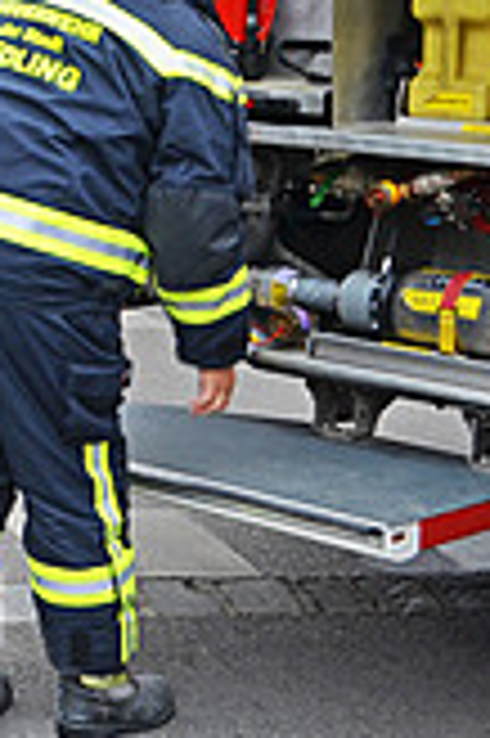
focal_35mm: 104
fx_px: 2128
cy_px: 124
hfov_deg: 11.7
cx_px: -501
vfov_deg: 19.4
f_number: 4.5
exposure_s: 1/80
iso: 400
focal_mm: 24
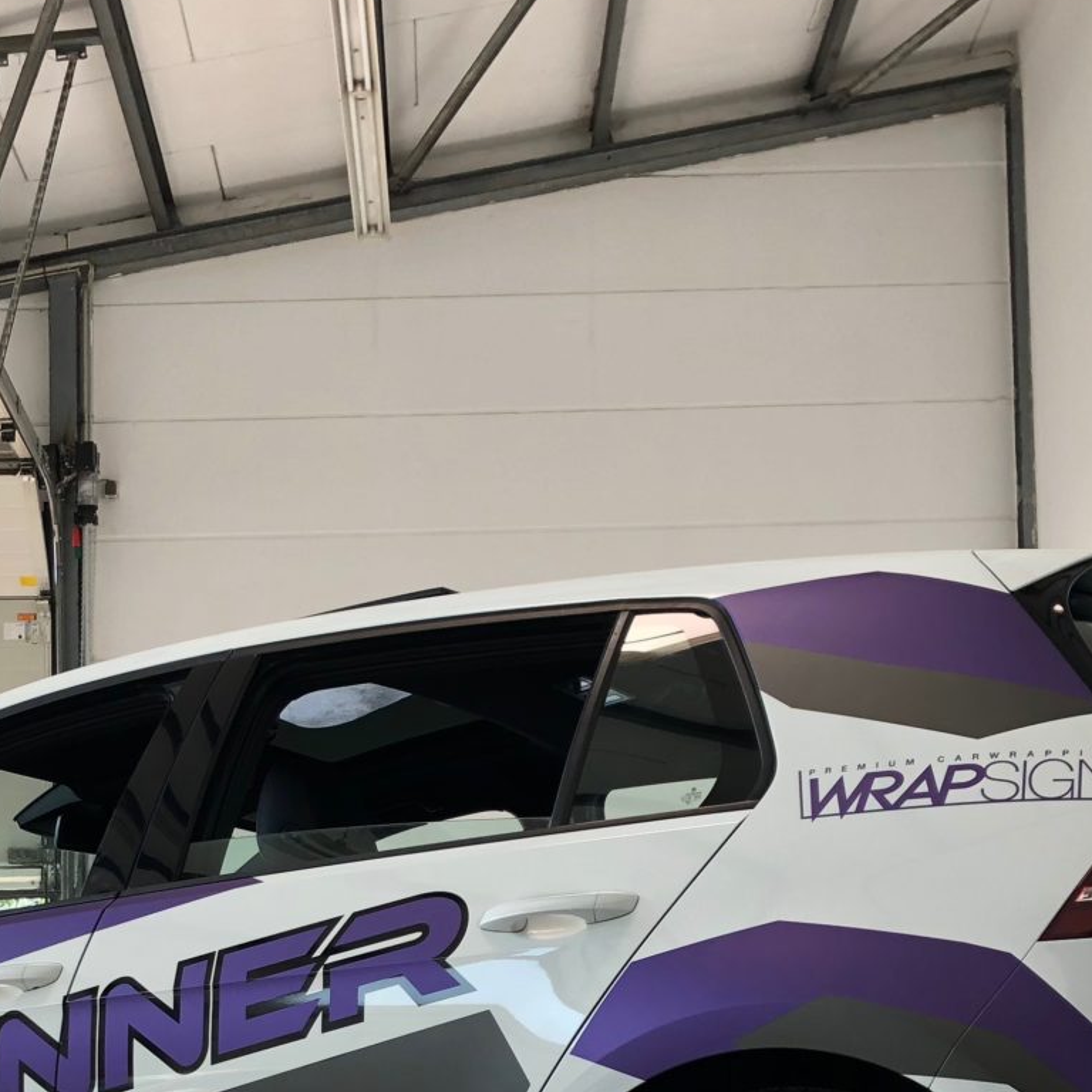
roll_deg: +0.7
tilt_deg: +3.5
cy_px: 1071
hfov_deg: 26.0
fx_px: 2356
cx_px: 401
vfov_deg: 25.0
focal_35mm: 66
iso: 25
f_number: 1.8
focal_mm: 4
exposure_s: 1/120
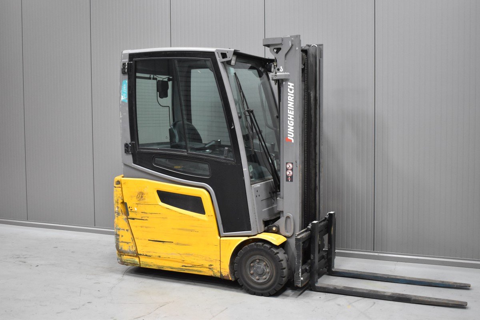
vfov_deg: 33.0
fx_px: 540
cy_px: 160
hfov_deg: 47.9
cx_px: 240
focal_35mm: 40
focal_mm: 27
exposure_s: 1/50
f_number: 5
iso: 1600
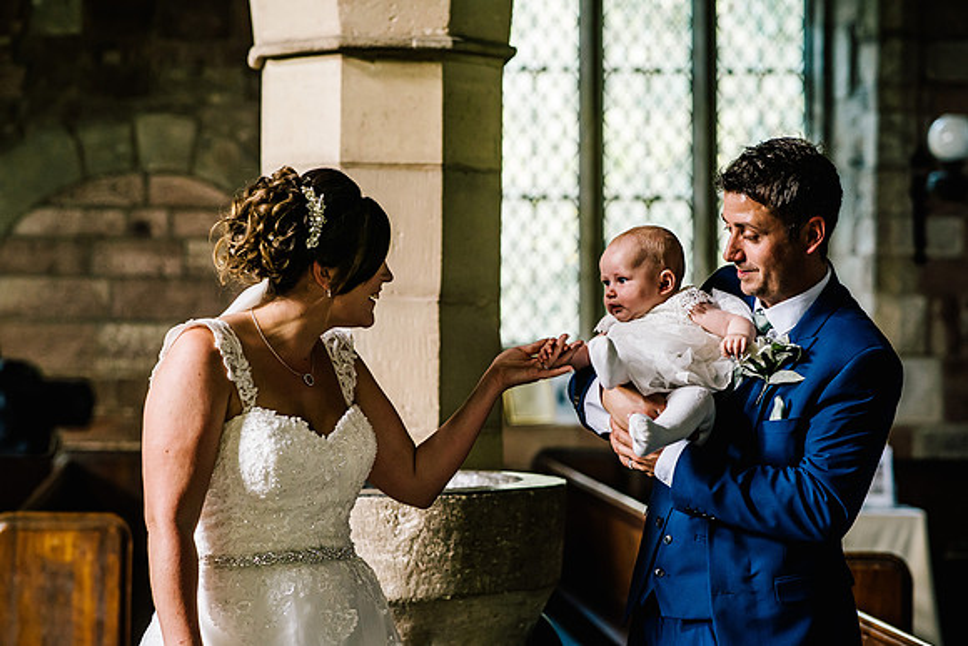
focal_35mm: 85
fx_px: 2286
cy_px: 323
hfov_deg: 23.9
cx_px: 484
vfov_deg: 16.1
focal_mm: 85
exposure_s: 1/200
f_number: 2.8
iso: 2000
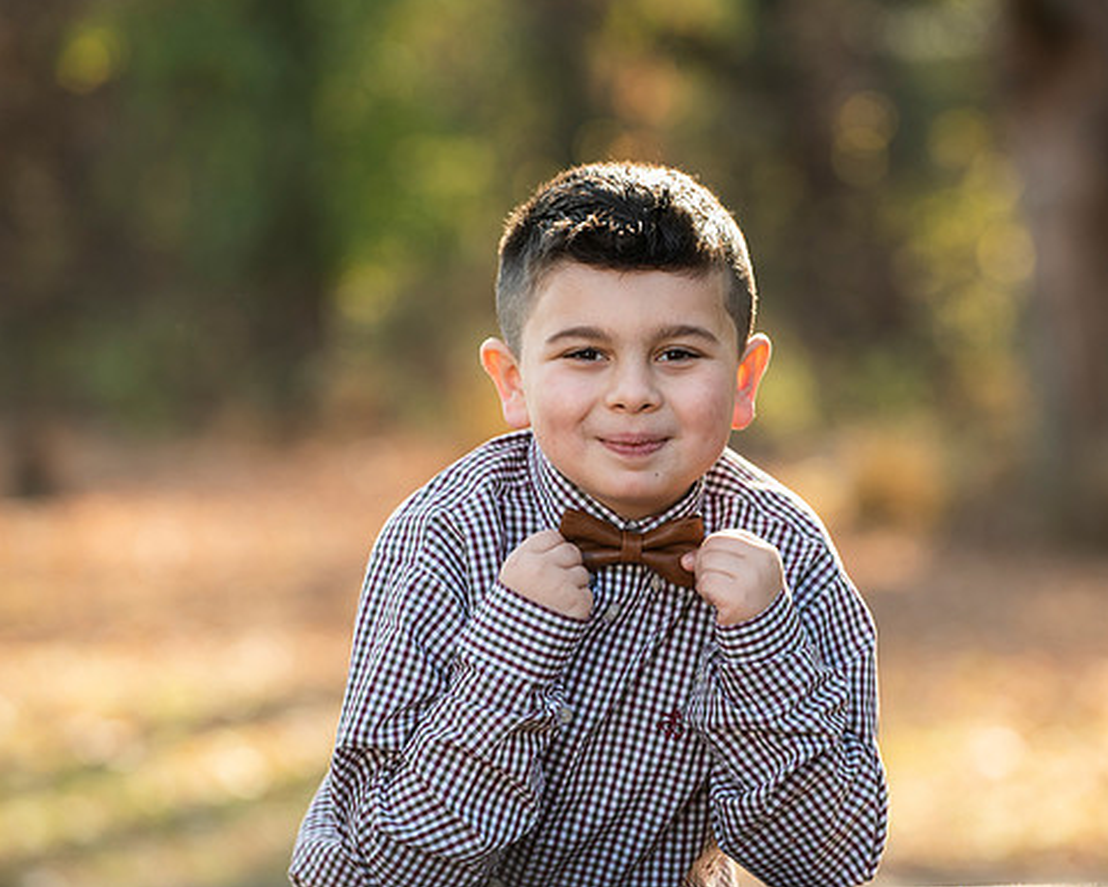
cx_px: 588
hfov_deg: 10.1
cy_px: 419
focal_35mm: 191
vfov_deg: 8.1
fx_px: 6263
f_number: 4
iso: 200
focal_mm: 160
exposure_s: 1/250
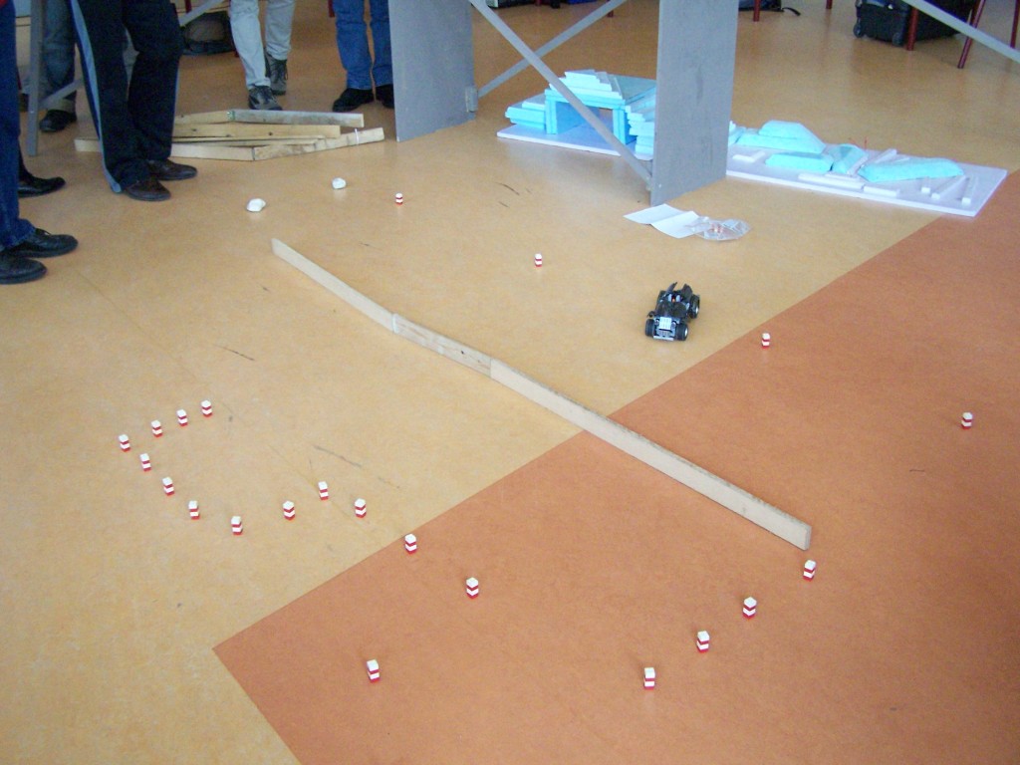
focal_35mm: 38
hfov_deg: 49.0
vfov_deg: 37.7
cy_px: 382
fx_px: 1120
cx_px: 510
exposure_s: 1/250
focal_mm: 6.3
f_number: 2.8
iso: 400
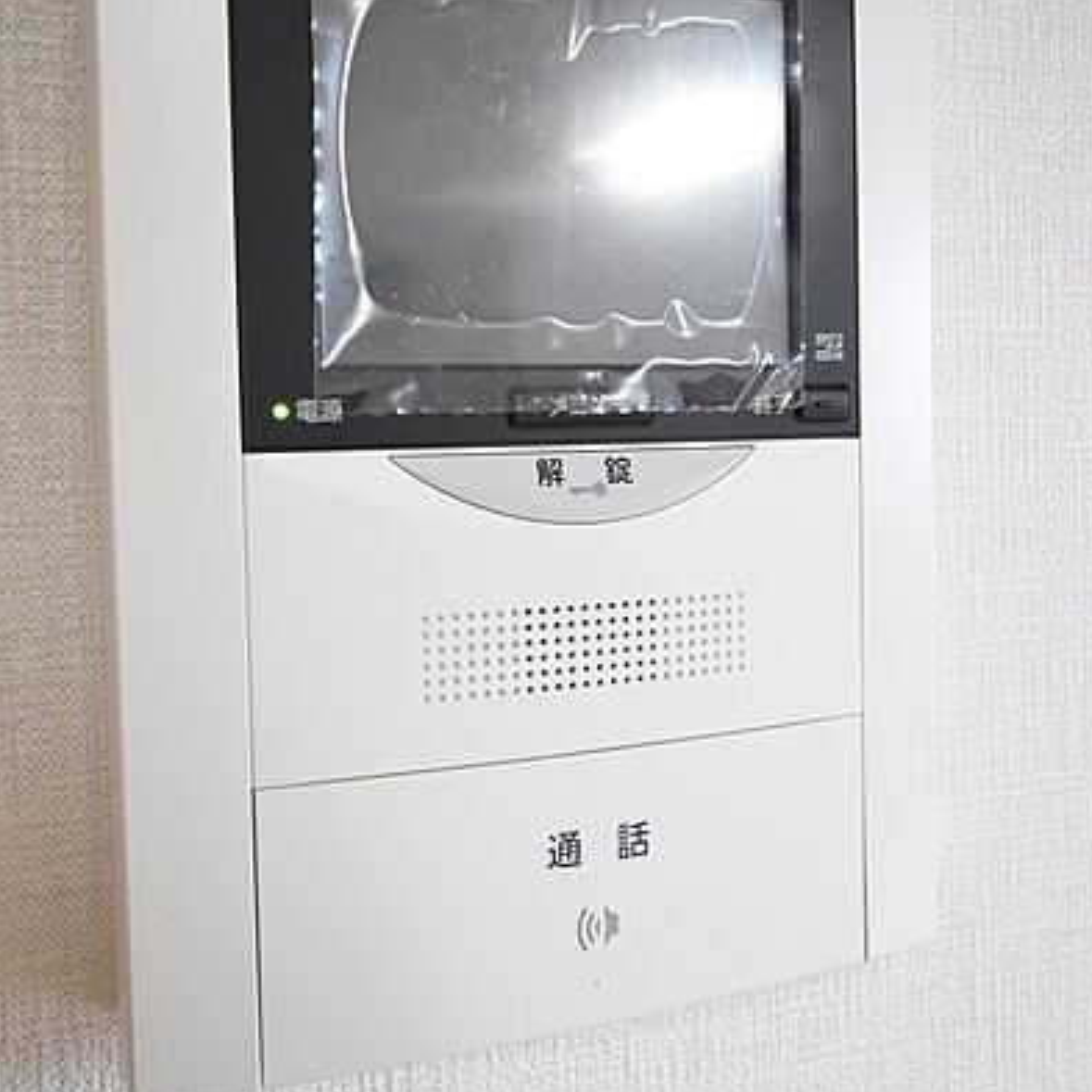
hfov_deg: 42.8
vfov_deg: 42.5
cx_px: 554
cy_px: 406
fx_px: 1392
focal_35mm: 39
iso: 4500
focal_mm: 20
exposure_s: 1/30
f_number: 5.6
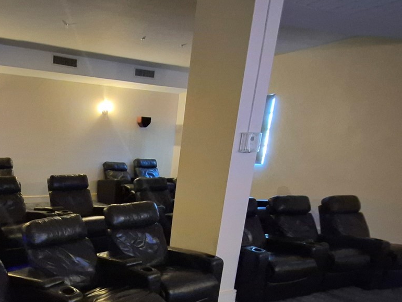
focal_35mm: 27
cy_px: 233
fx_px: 314
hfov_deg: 59.8
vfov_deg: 49.0
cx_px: 77
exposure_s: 1/24
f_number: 2.2
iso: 2000
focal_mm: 1.74
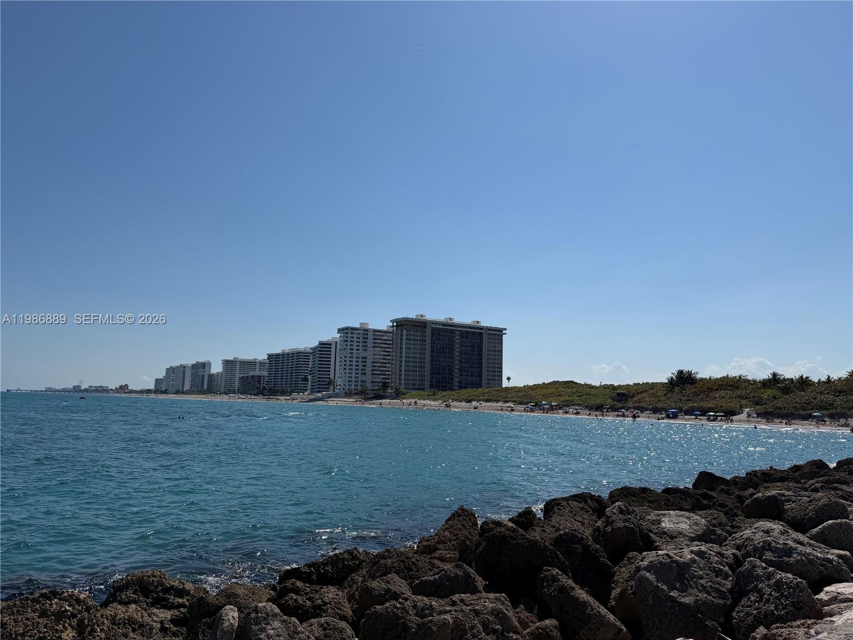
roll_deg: -0.8
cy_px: 320
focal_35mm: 24
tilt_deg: +5.9
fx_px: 591
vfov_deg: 56.8
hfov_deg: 71.6
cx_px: 426
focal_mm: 6.76
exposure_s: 1/14286
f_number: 1.78
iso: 80
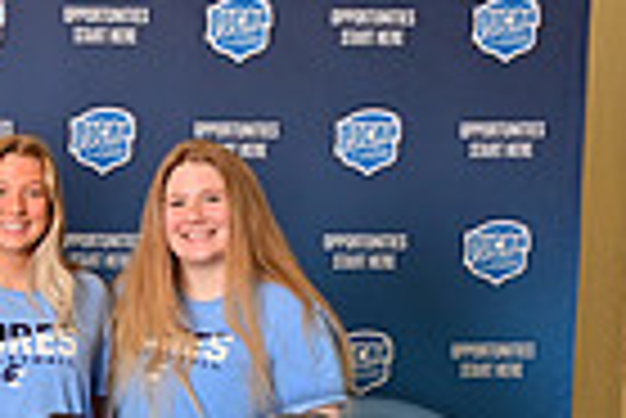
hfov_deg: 14.8
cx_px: -149
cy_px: 616
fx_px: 2315
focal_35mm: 133
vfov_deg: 10.0
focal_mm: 32
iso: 400
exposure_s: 1/125
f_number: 10
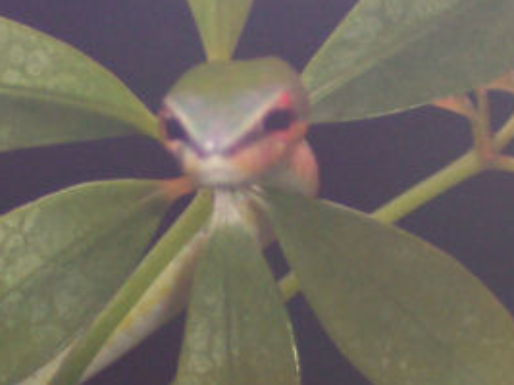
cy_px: 103
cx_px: 225
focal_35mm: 437
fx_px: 6486
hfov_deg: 4.5
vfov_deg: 3.4
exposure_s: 1/8
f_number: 4.8
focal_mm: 24
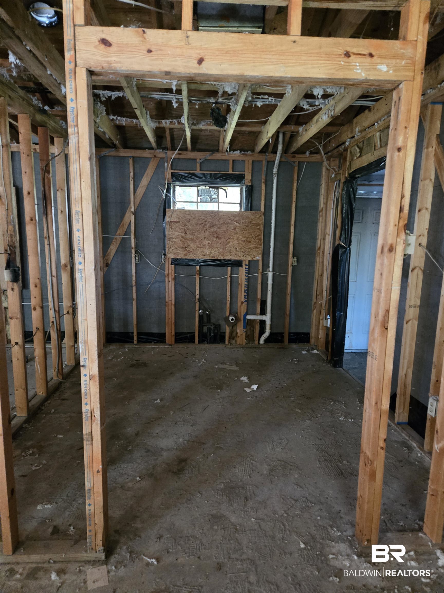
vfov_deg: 73.9
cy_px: 296
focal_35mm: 23
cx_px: 222
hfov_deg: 58.9
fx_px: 393
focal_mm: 5.4
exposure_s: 1/40
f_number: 1.8
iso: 1600
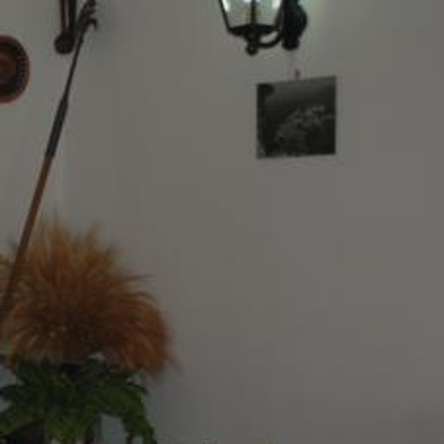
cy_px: 270
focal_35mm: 99
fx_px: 1437
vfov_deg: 17.5
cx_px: -266
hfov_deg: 15.8
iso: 200
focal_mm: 22
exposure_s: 1/60
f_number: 4
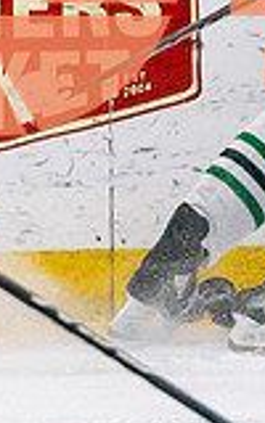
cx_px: 628
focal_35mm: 1638
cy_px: 69
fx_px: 18928
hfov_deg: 0.8
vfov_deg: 1.3
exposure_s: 1/1250
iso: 3200
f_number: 2.8
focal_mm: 200
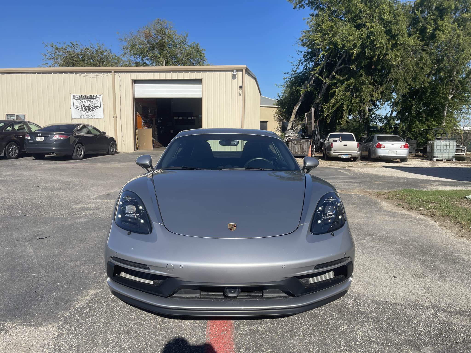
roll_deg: -0.2
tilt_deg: -7.6
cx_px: 236
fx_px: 340
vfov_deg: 54.9
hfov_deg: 69.4
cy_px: 176
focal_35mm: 25
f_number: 1.6
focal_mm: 5.1
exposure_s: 1/4049
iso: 32
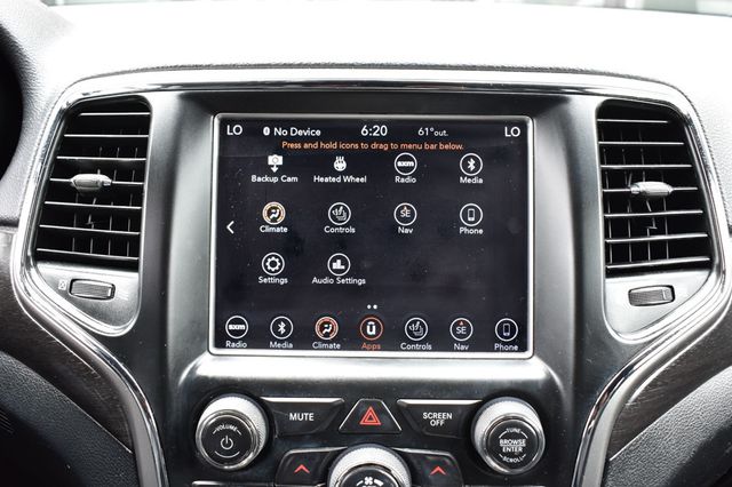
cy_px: 244
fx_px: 762
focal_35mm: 38
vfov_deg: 35.5
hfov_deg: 51.3
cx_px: 366
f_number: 7.1
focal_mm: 25
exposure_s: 1/30
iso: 400
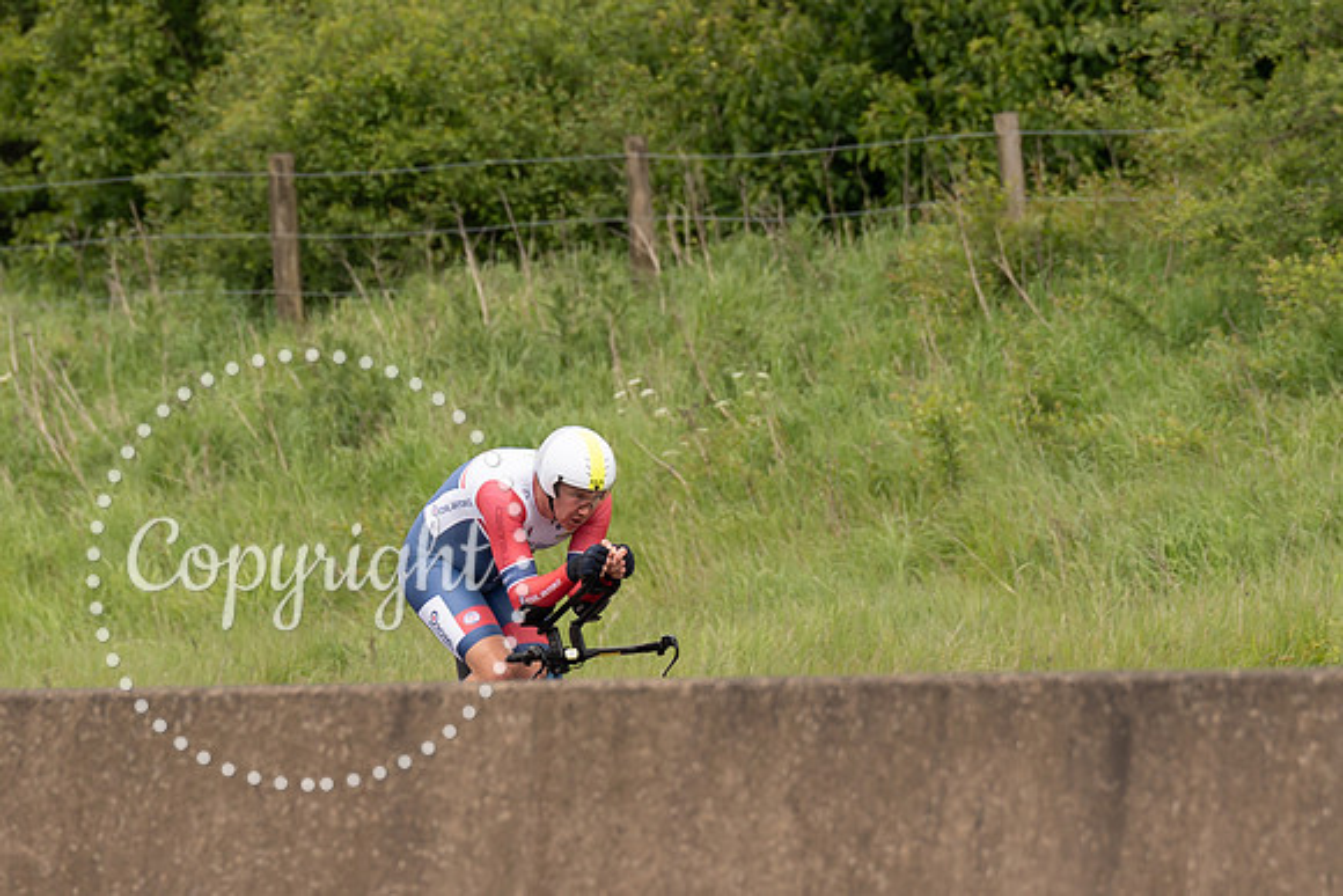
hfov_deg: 3.9
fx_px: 19544
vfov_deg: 2.6
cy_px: 509
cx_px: 586
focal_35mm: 524
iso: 160
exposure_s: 1/800
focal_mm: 200
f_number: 4
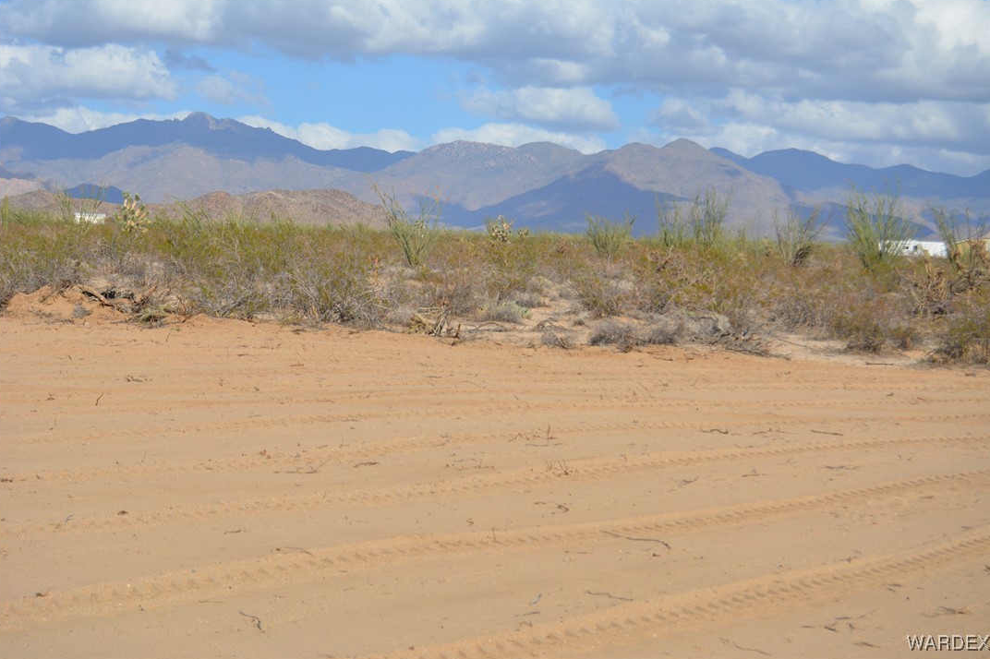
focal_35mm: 84
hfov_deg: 24.3
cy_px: 328
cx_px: 494
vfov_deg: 16.3
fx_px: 2296
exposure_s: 1/1600
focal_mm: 55
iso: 400
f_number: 7.1
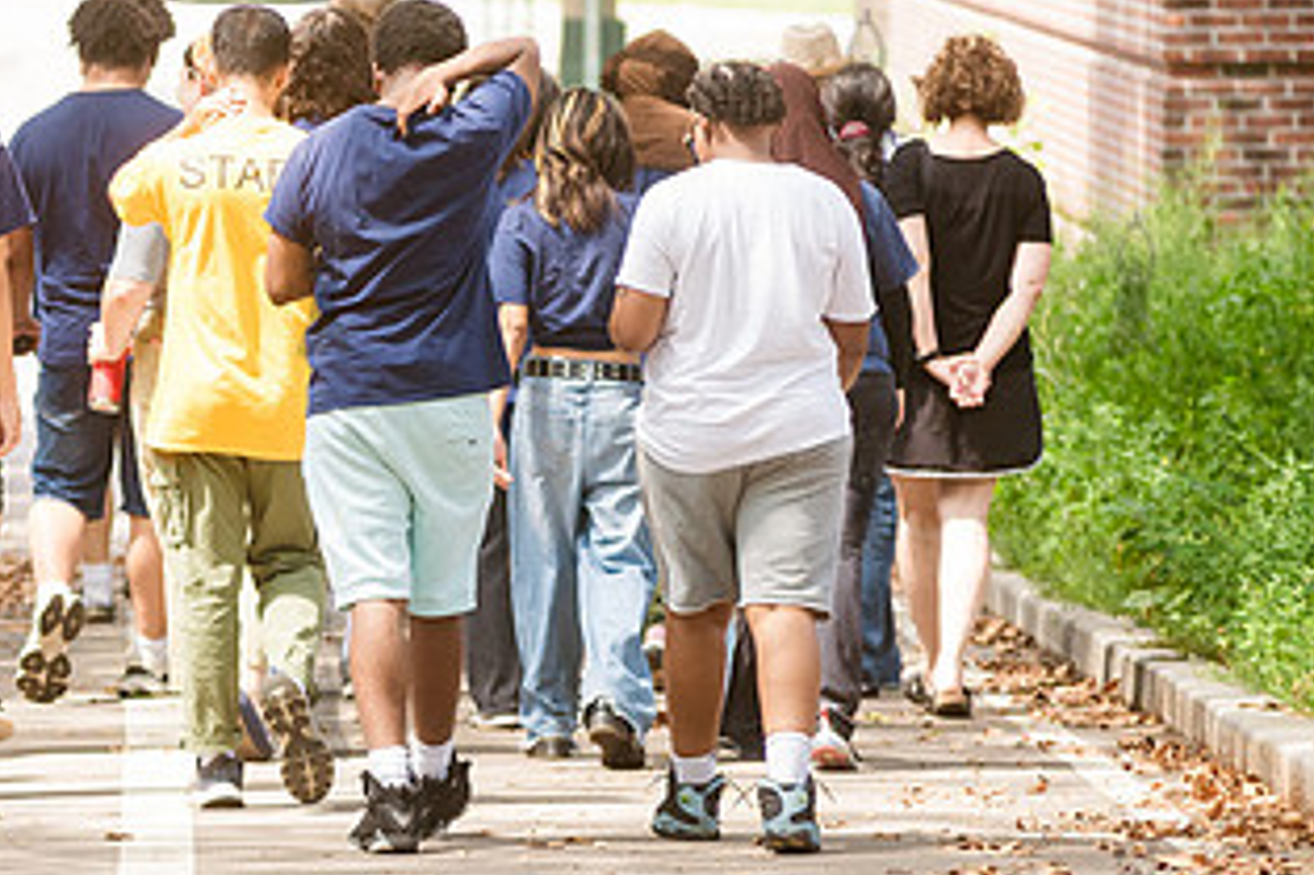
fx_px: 16087
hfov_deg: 4.7
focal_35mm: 441
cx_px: 232
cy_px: 429
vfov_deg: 3.1
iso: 640
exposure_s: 1/500
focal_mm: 200
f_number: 5
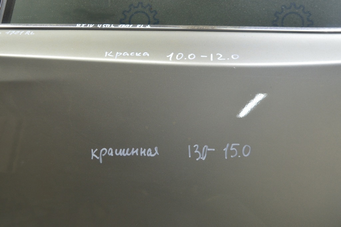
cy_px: 114
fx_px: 539
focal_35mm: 57
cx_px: 170
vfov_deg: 23.7
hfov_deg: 35.1
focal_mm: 38
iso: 400
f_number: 5.6
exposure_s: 1/20
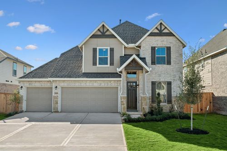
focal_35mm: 35
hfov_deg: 54.5
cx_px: 114
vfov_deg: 37.8
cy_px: 76
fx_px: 221
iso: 160
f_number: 9
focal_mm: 35
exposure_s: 1/125
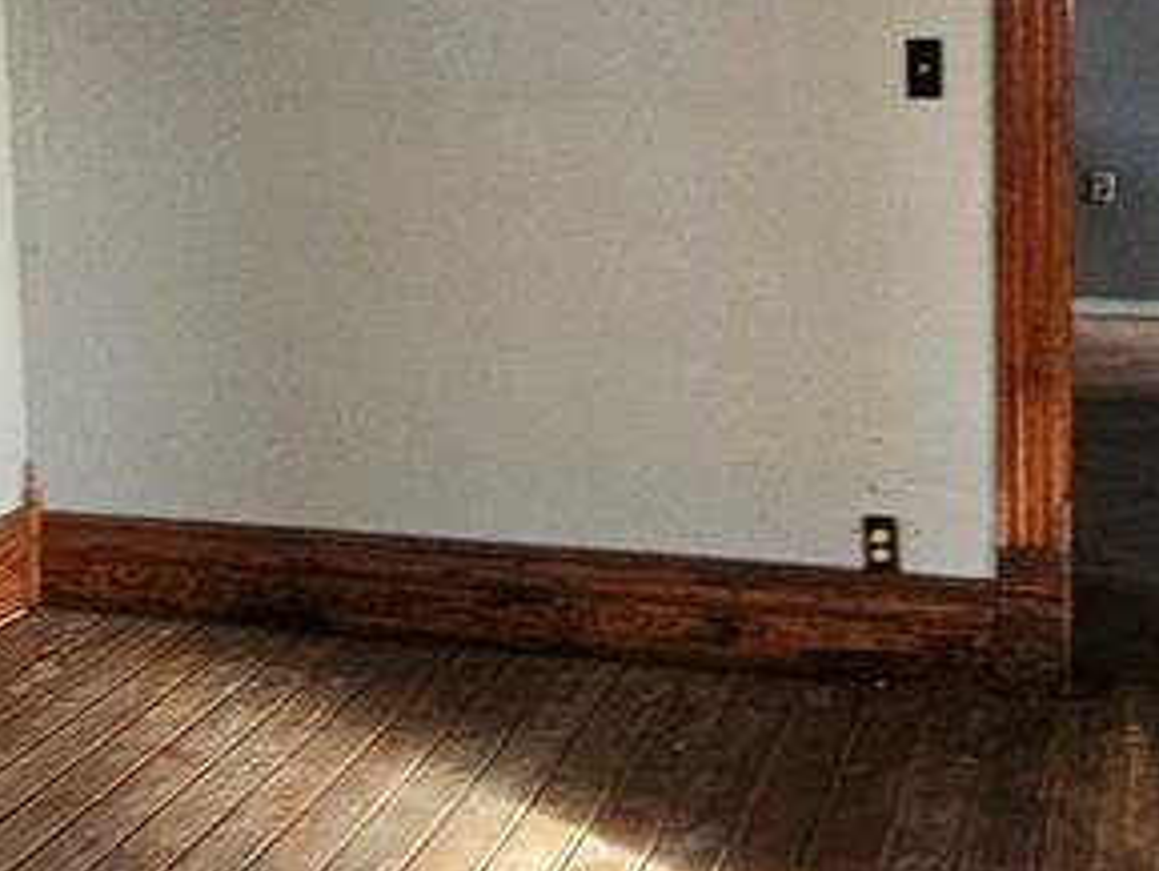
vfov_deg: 30.1
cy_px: 80
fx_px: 1541
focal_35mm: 46
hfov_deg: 41.1
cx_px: 690
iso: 400
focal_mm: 2.2
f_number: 2.2
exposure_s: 1/60
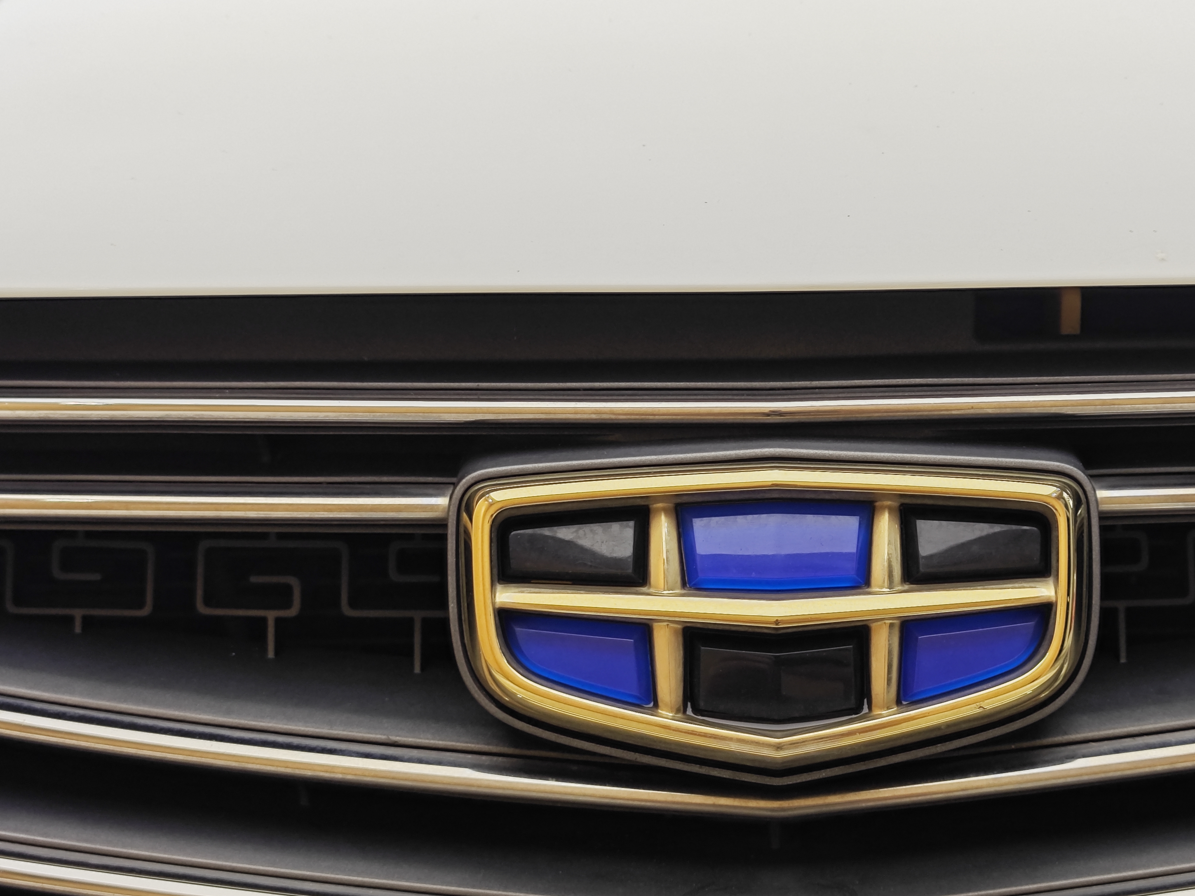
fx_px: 2244
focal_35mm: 65
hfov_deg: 29.6
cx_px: 779
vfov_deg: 22.6
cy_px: 525
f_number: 1.9
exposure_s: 1/100
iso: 125
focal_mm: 8.7
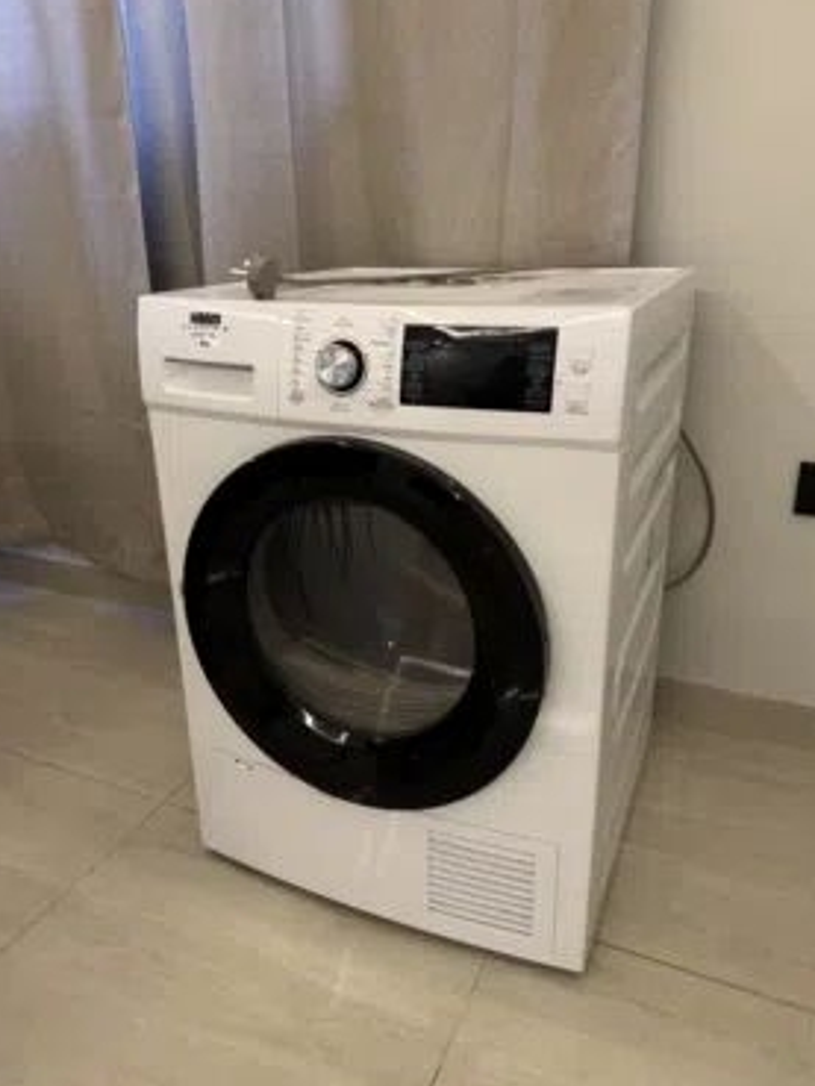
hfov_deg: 53.1
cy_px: 524
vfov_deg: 67.3
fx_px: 816
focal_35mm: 26
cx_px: 394
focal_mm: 6.76
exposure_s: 1/40
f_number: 1.78
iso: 640
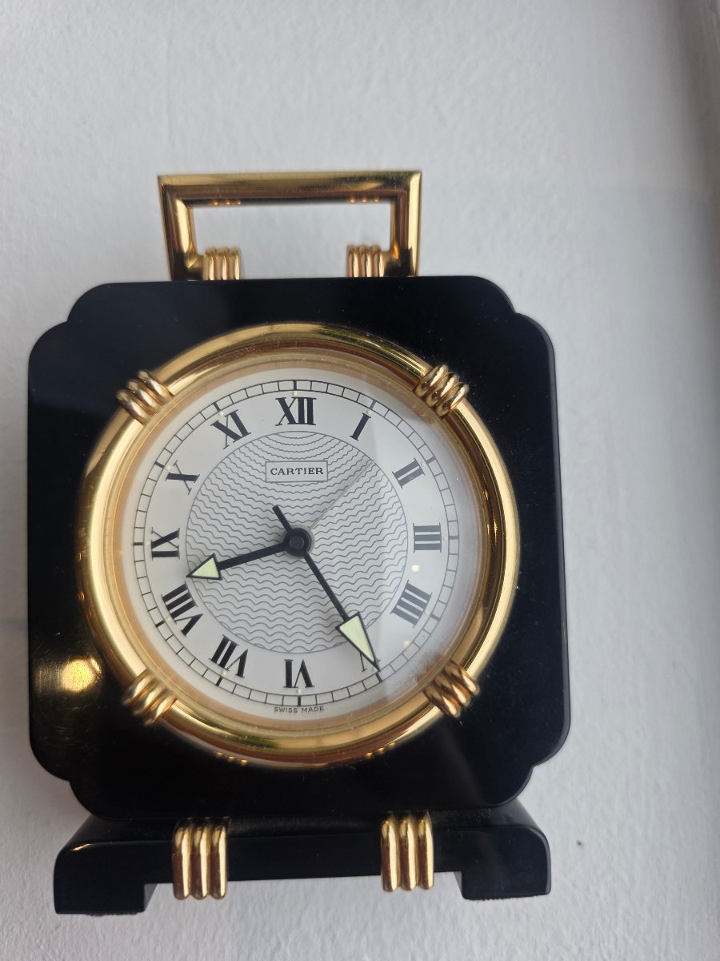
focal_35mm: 23
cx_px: 360
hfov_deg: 58.9
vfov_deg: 73.9
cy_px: 480
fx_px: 638
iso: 64
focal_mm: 6.3
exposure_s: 1/180
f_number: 1.7
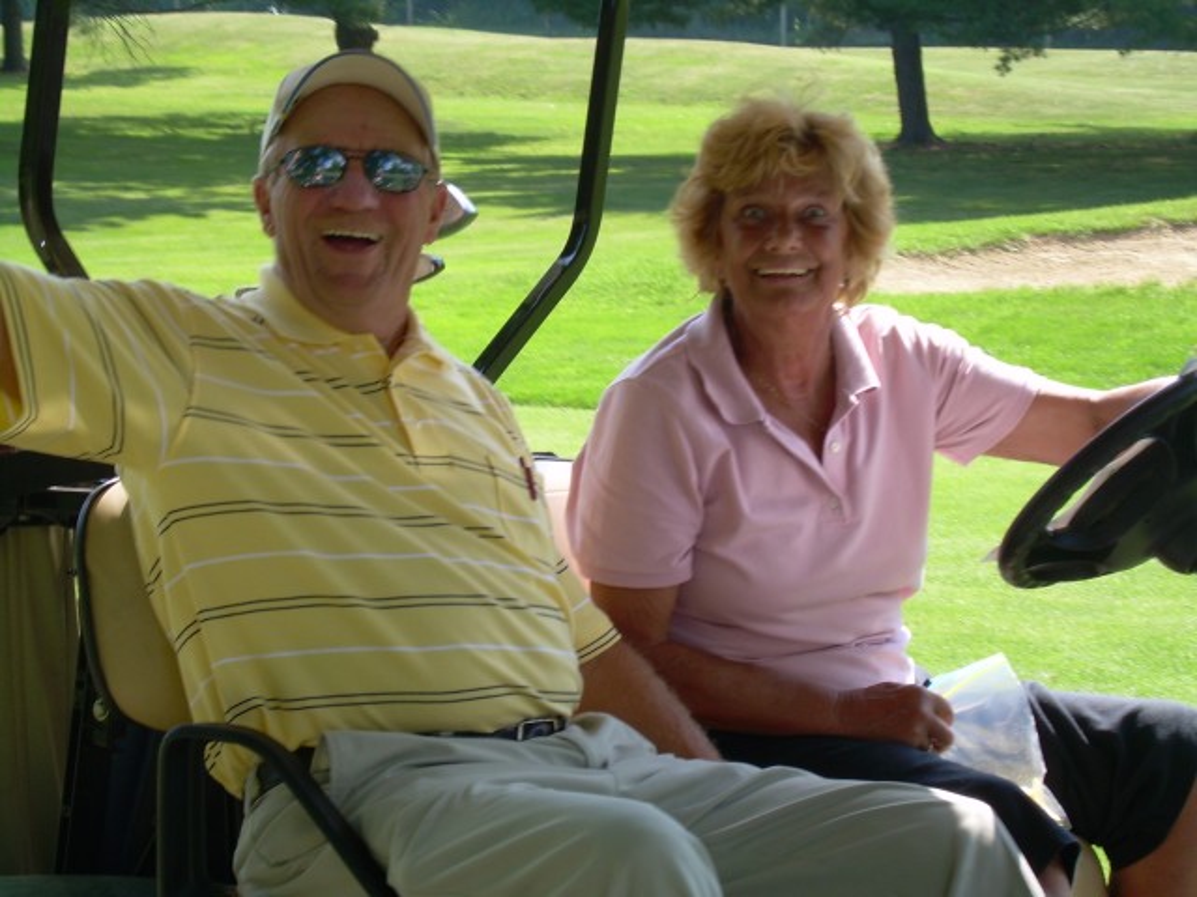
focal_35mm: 94
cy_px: 448
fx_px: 3250
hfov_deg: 20.9
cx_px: 598
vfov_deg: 15.7
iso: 50
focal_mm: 16
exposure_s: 1/149
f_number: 4.4
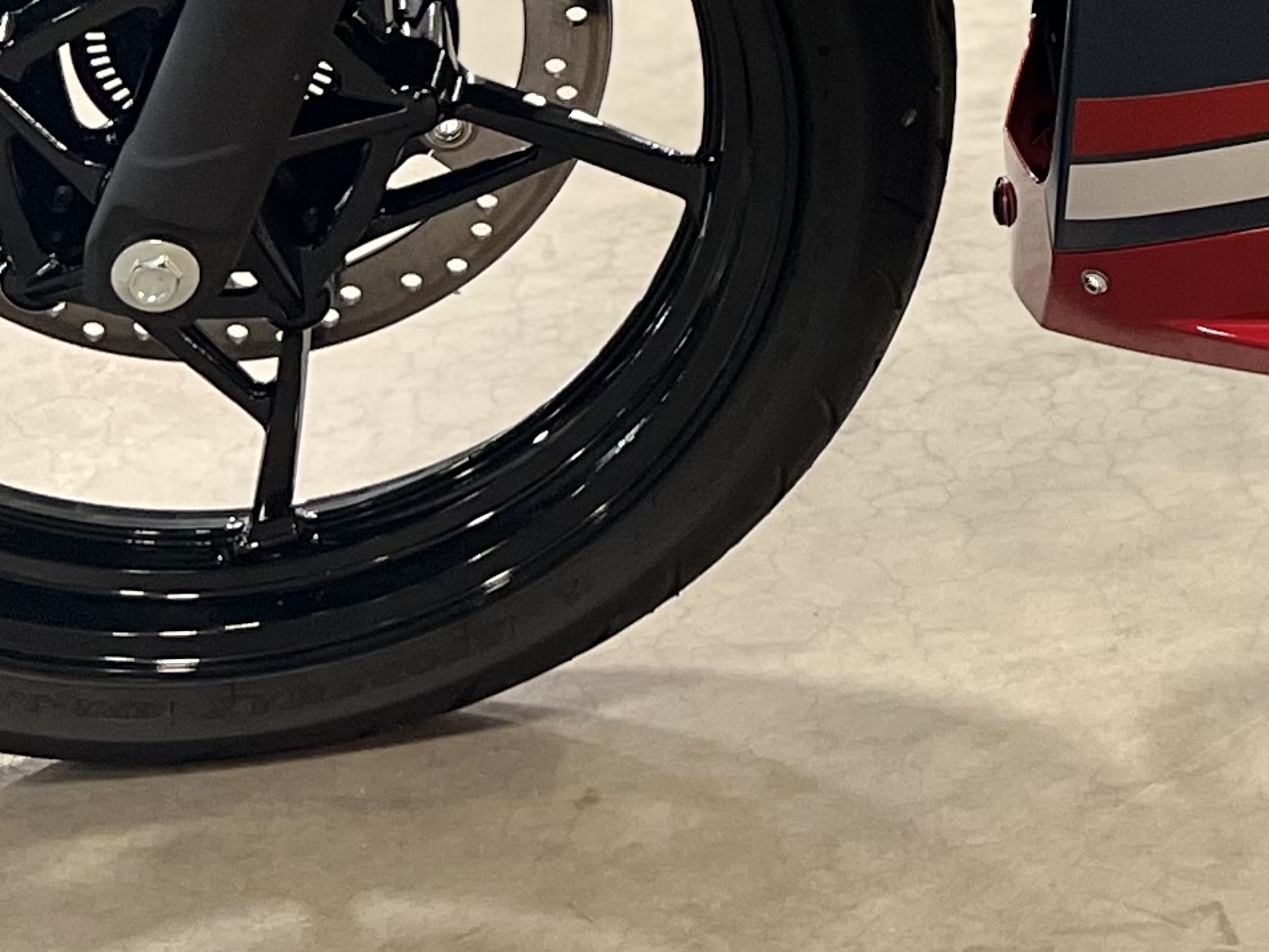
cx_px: 1756
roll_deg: +2.3
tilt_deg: -6.9
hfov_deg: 16.6
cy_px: -618
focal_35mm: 110
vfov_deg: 12.6
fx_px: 4033
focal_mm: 5.7
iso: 160
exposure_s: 1/60
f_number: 1.5
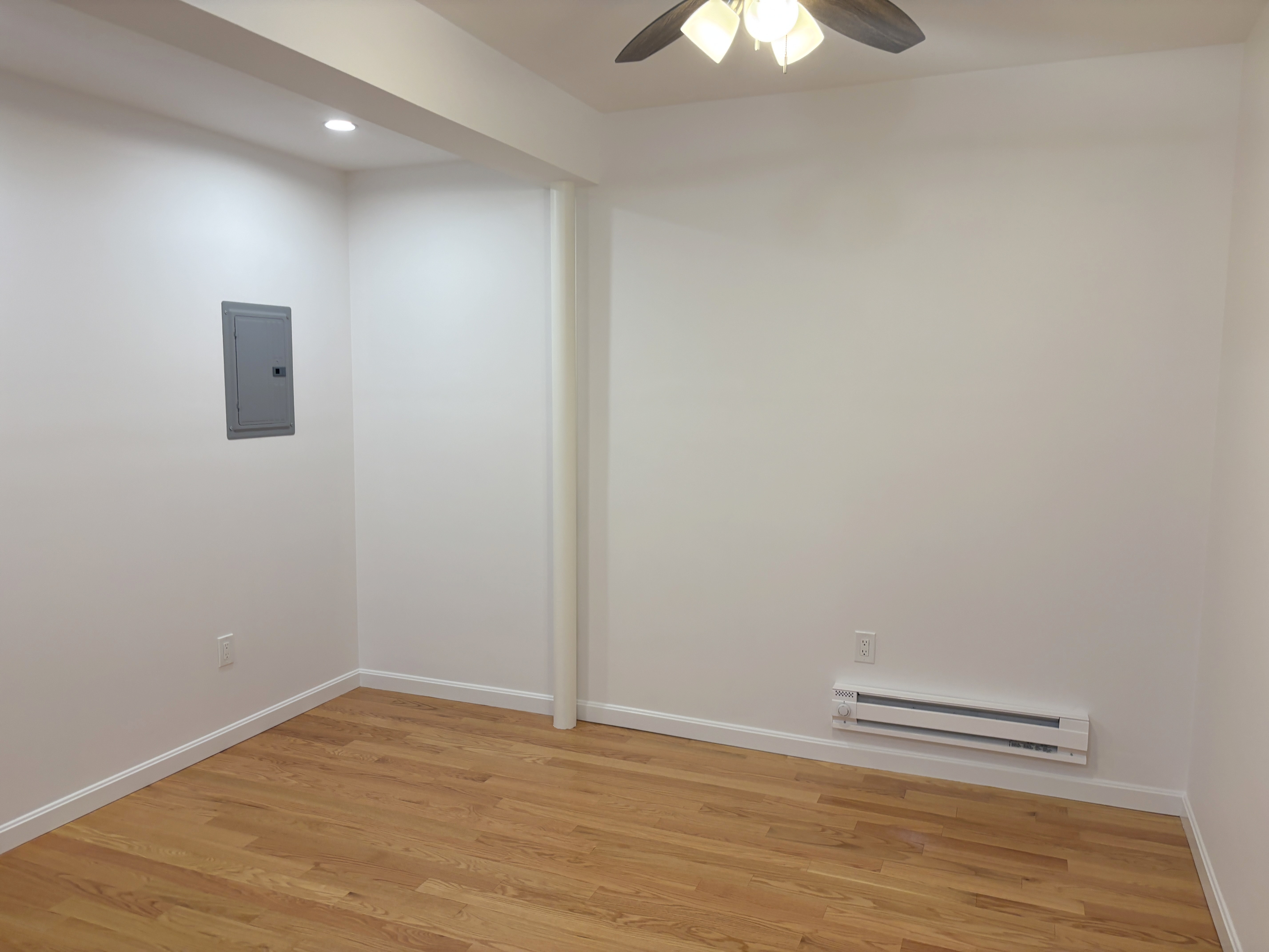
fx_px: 953
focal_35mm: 26
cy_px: 476
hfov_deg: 67.3
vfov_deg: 53.1
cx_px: 634
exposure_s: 1/120
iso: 64
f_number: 1.6
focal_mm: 5.96
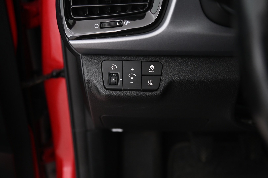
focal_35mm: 46
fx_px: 342
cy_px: 89
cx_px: 134
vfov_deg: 29.2
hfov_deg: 42.8
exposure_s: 1/13
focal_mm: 46
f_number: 4
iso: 2000
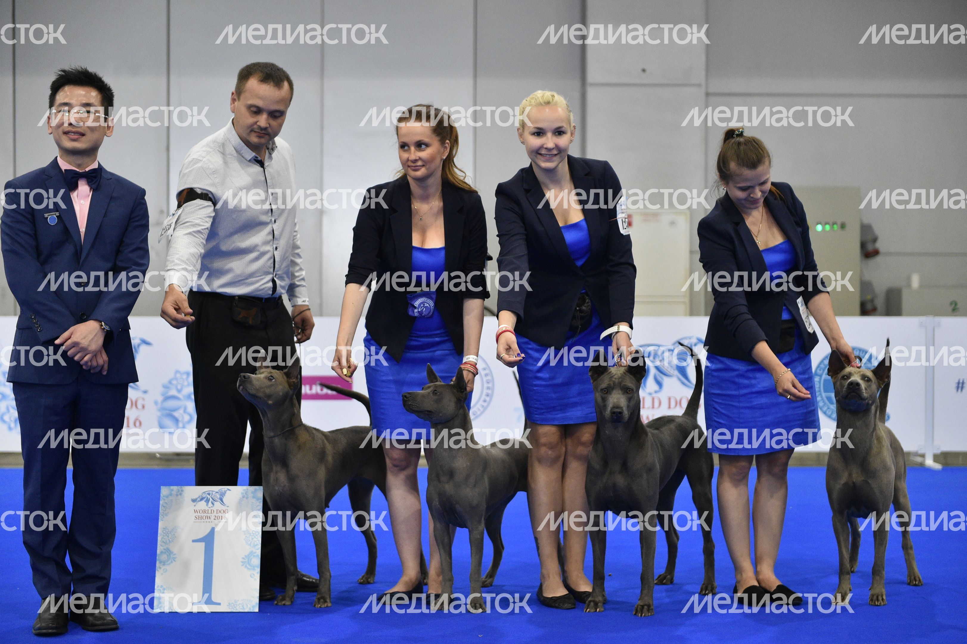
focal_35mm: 66
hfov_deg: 30.5
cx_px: 484
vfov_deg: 20.6
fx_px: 1772
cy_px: 322
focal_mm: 66
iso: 3200
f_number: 2.8
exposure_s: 1/160
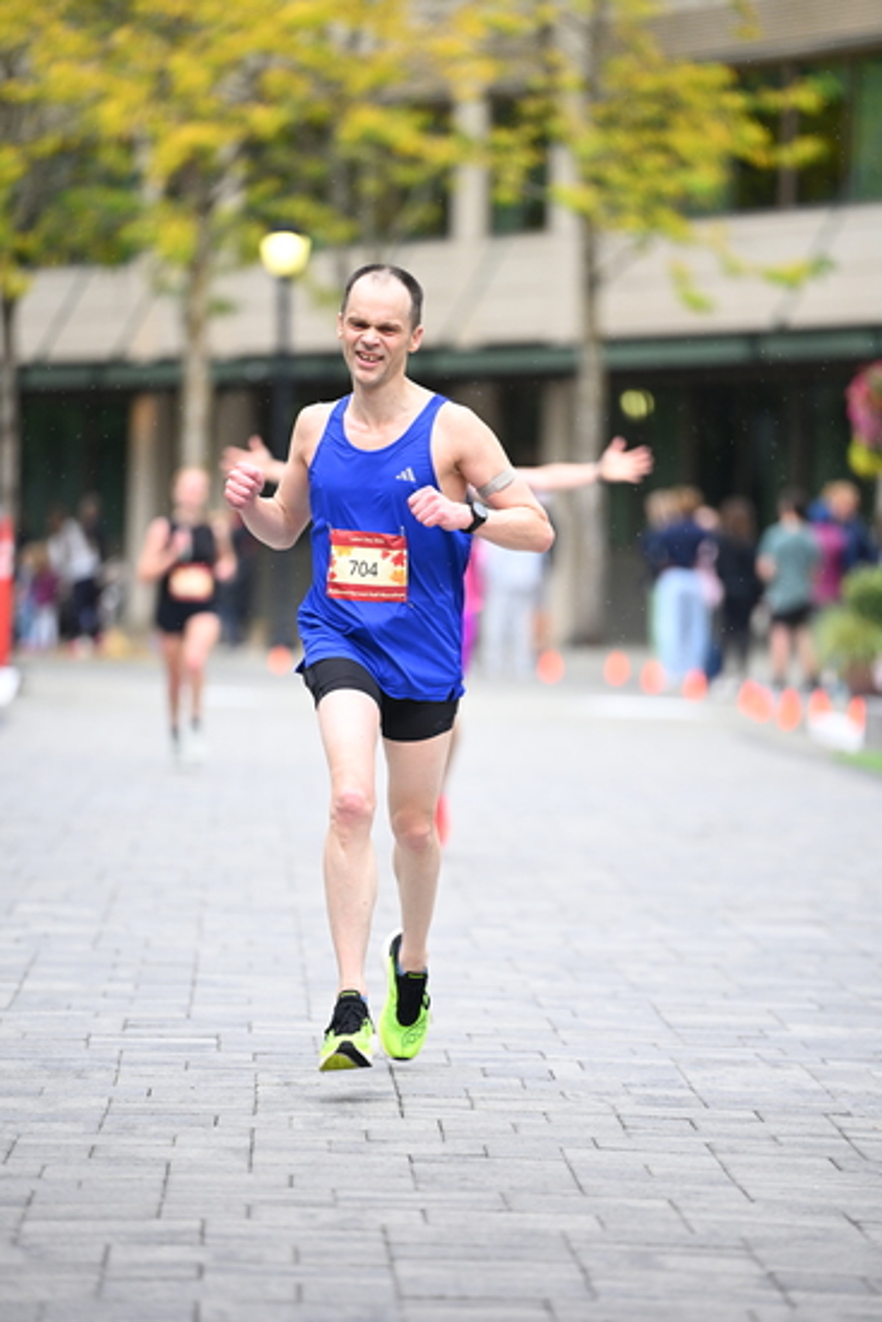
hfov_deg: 6.9
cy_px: 661
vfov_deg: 10.3
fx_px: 7345
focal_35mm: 200
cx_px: 441
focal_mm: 200
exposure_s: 1/1250
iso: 1250
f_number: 2.8
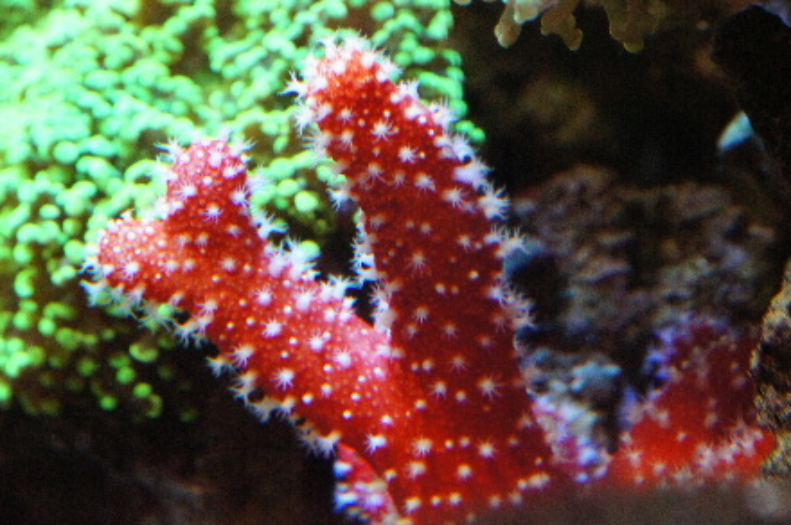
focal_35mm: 75
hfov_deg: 27.0
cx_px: 396
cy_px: 262
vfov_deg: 18.1
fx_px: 1645
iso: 6400
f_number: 9
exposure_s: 1/125
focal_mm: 50
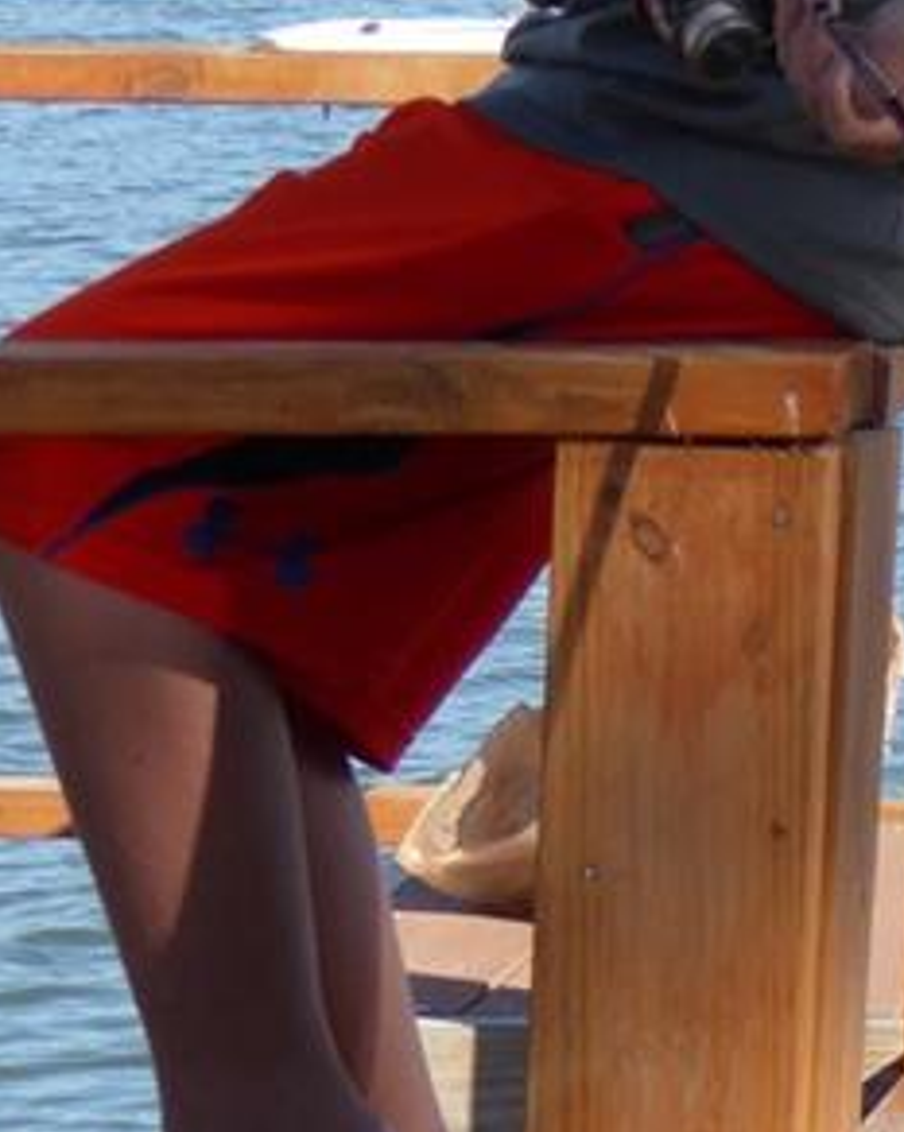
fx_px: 9948
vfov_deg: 6.5
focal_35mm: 297
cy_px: 958
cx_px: 1339
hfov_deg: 5.2
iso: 100
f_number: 4.6
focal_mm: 13.2
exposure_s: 1/320
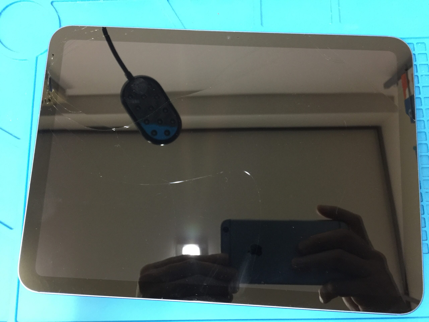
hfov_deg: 61.7
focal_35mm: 29
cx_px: 214
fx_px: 359
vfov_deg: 48.2
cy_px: 161
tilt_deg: -81.2
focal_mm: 4.15
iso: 125
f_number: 2.2
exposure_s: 1/10
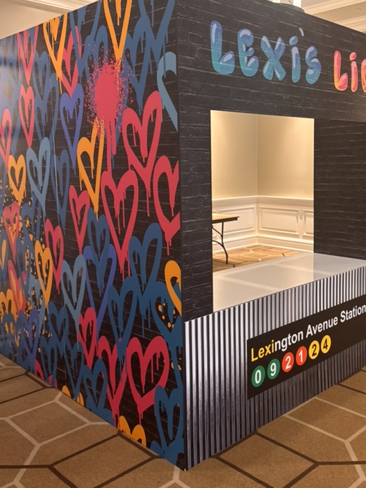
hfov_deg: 40.5
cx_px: 224
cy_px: 215
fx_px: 493
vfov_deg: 52.5
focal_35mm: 35
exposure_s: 1/60
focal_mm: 6.76
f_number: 1.78
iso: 250
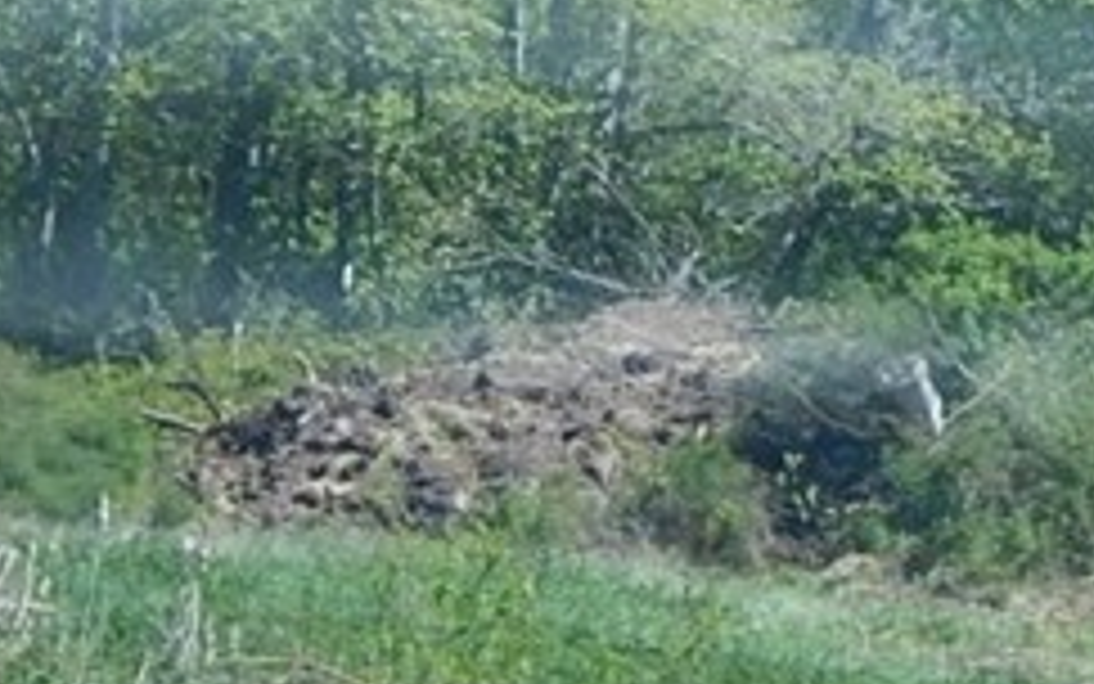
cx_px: 1945
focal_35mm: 380
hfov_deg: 5.4
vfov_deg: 3.5
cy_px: 180
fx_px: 11332
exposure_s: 1/400
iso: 125
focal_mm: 15.3
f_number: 4.3
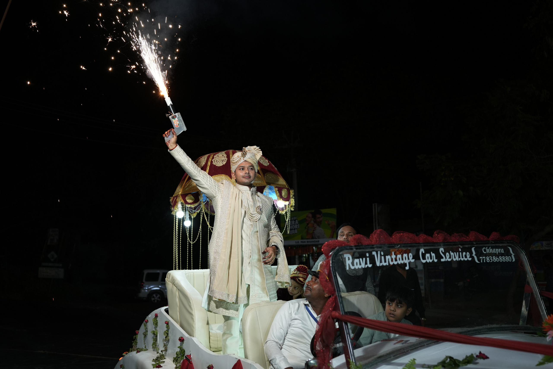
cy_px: 184
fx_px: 538
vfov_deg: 37.9
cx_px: 276
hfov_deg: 54.4
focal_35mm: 35
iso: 500
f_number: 2.8
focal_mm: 35
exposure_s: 1/200
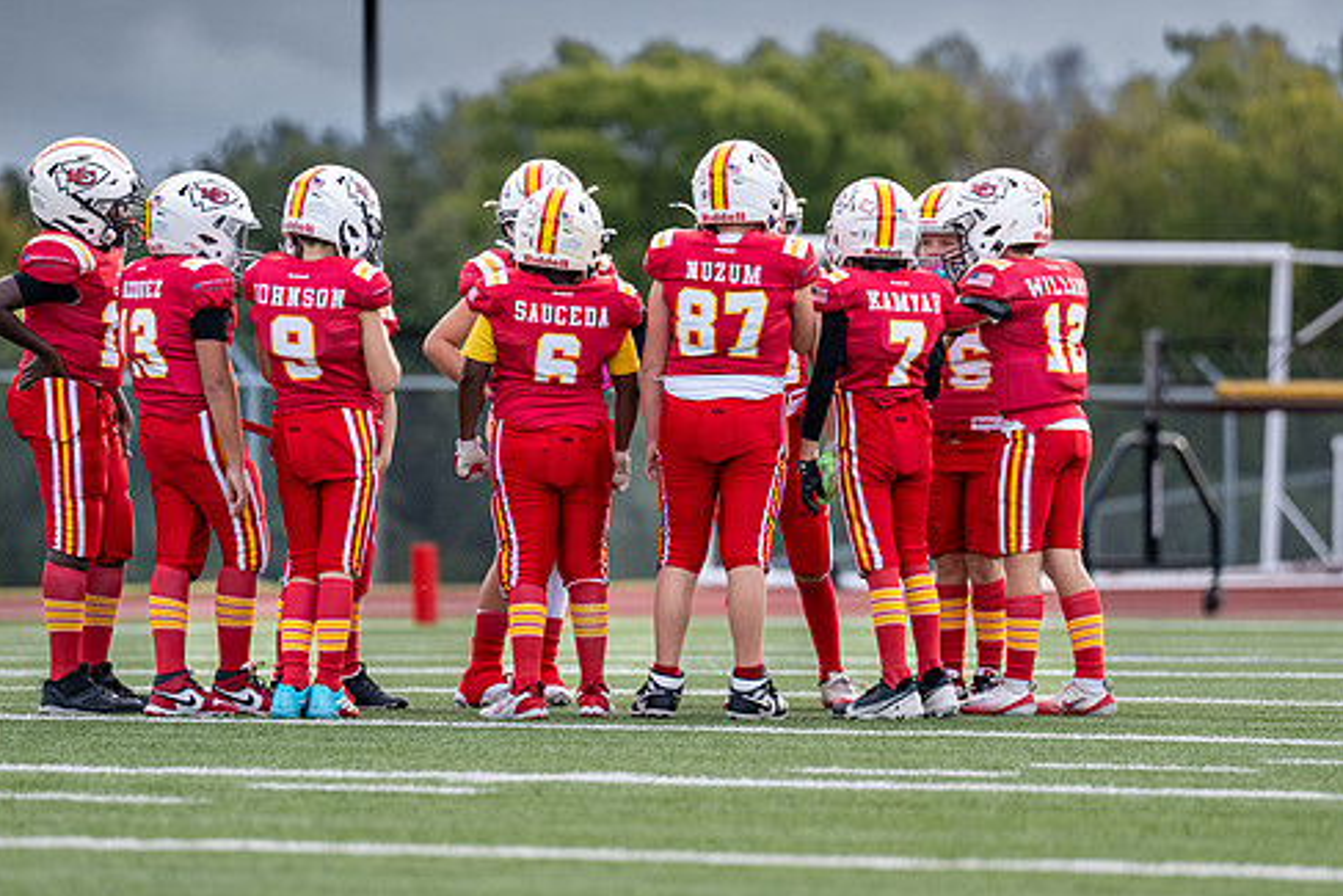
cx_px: 630
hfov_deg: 5.4
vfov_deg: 3.6
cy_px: 392
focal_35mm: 381
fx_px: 14217
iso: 320
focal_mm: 200
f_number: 2.8
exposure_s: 1/1250
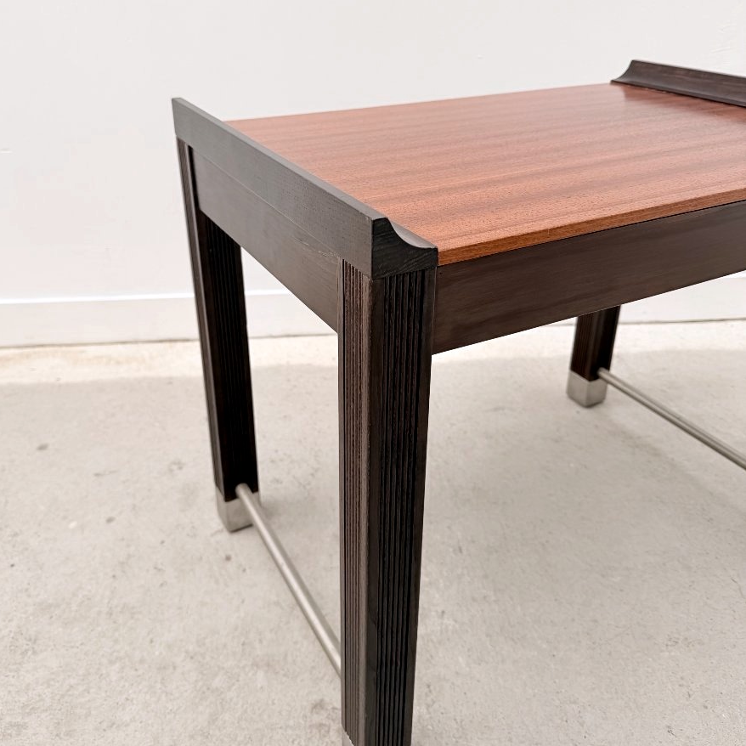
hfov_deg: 55.6
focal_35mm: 29
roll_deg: -0.1
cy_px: 305
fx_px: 707
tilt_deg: -26.2
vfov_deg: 55.3
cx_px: 365
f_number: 1.78
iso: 80
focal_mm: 6.76
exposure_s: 1/765
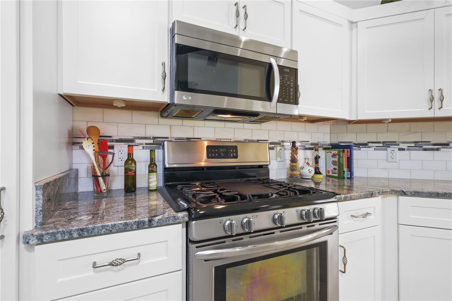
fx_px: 213
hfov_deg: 93.3
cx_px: 226
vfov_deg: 70.4
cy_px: 150
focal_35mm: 17
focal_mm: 17
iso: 400
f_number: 9
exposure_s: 1/1.67
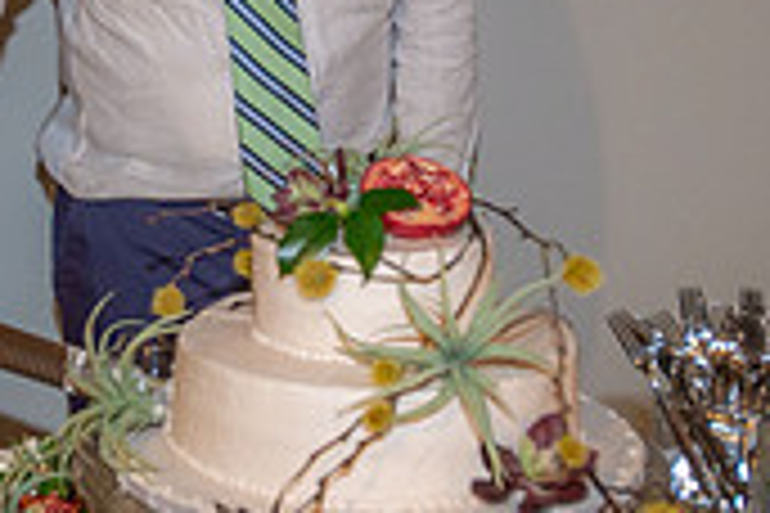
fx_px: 1818
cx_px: 212
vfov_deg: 16.0
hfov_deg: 23.7
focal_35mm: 85
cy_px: 122
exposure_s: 1/80
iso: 1600
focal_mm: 25
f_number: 2.8
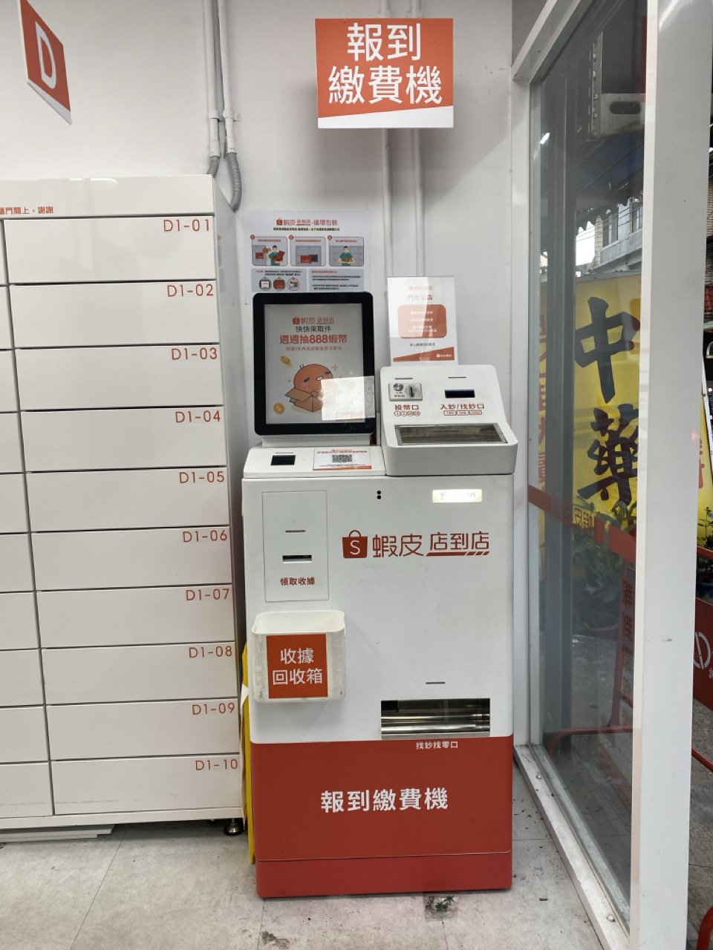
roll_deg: +1.4
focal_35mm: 26
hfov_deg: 53.1
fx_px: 714
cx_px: 356
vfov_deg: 67.3
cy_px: 475
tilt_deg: -6.4
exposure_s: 1/120
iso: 40
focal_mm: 4.25
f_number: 1.8
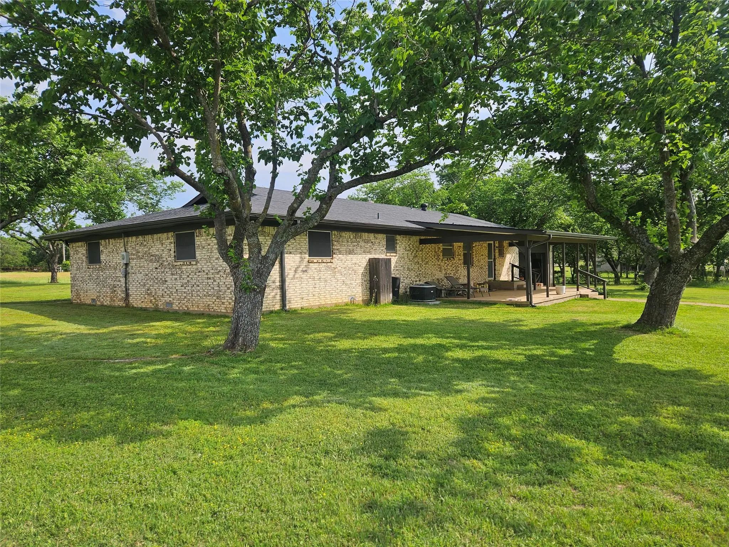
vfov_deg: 58.9
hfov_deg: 73.9
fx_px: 484
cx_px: 364
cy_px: 274
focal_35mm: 23
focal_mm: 5.4
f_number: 1.8
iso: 25
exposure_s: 1/1709
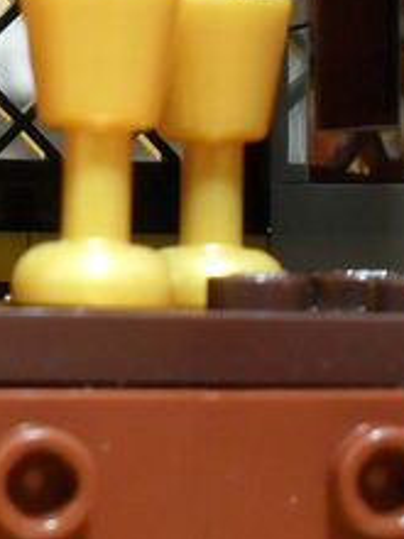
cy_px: 152
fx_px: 1976
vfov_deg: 15.5
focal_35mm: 127
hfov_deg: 10.9
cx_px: -343
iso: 200
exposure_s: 1/3
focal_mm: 6.2
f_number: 2.8
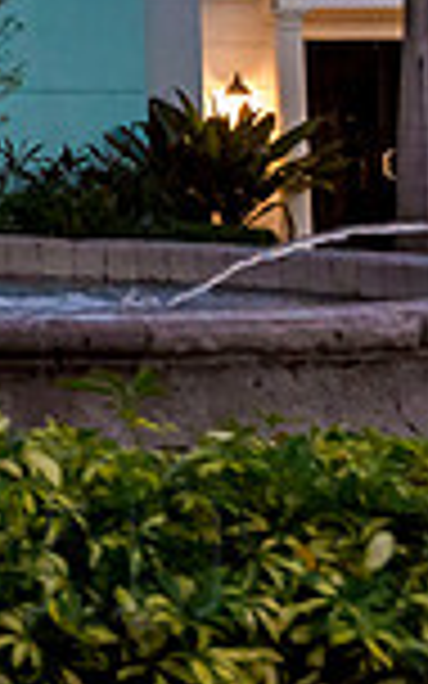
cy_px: -124
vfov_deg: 14.9
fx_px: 2538
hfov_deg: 8.2
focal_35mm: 136
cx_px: -856
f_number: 5.6
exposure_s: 1/125
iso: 5000
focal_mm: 35
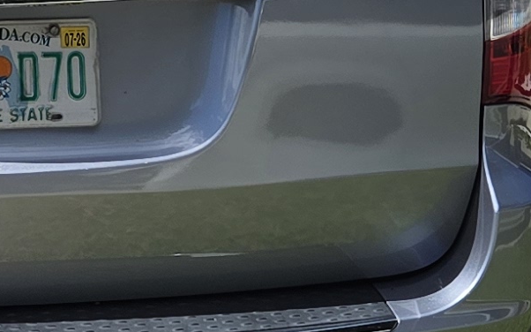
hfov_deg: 12.8
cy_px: 123
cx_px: -10
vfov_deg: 8.1
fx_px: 2344
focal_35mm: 162
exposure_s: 1/2476
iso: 25
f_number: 1.8
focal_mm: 5.4
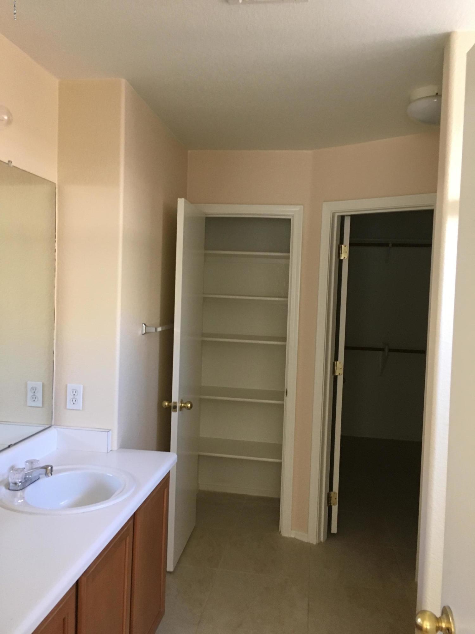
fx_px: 531
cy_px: 317
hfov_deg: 48.2
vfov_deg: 61.7
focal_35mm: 29
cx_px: 238
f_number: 2.2
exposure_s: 1/30
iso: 125
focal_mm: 4.15
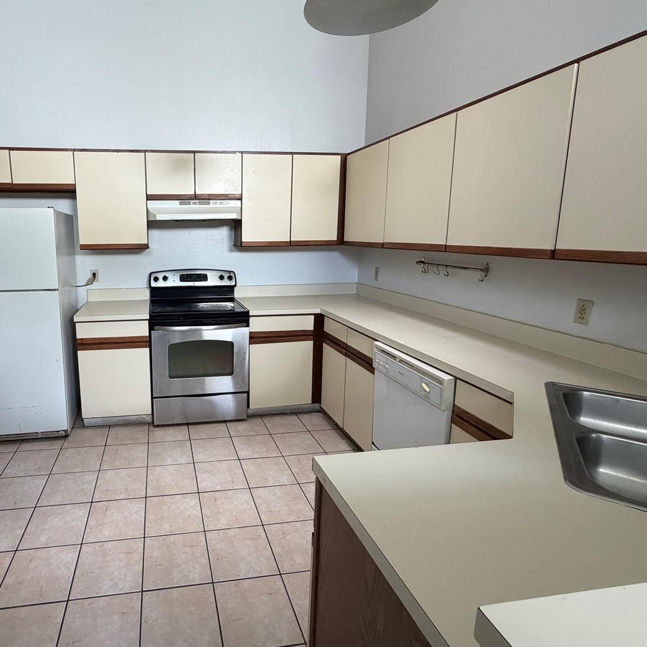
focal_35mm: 19
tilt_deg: -10.2
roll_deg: +1.2
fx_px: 402
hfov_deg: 75.2
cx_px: 214
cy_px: 301
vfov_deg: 77.6
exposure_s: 1/109
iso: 320
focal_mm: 2.22
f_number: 2.2
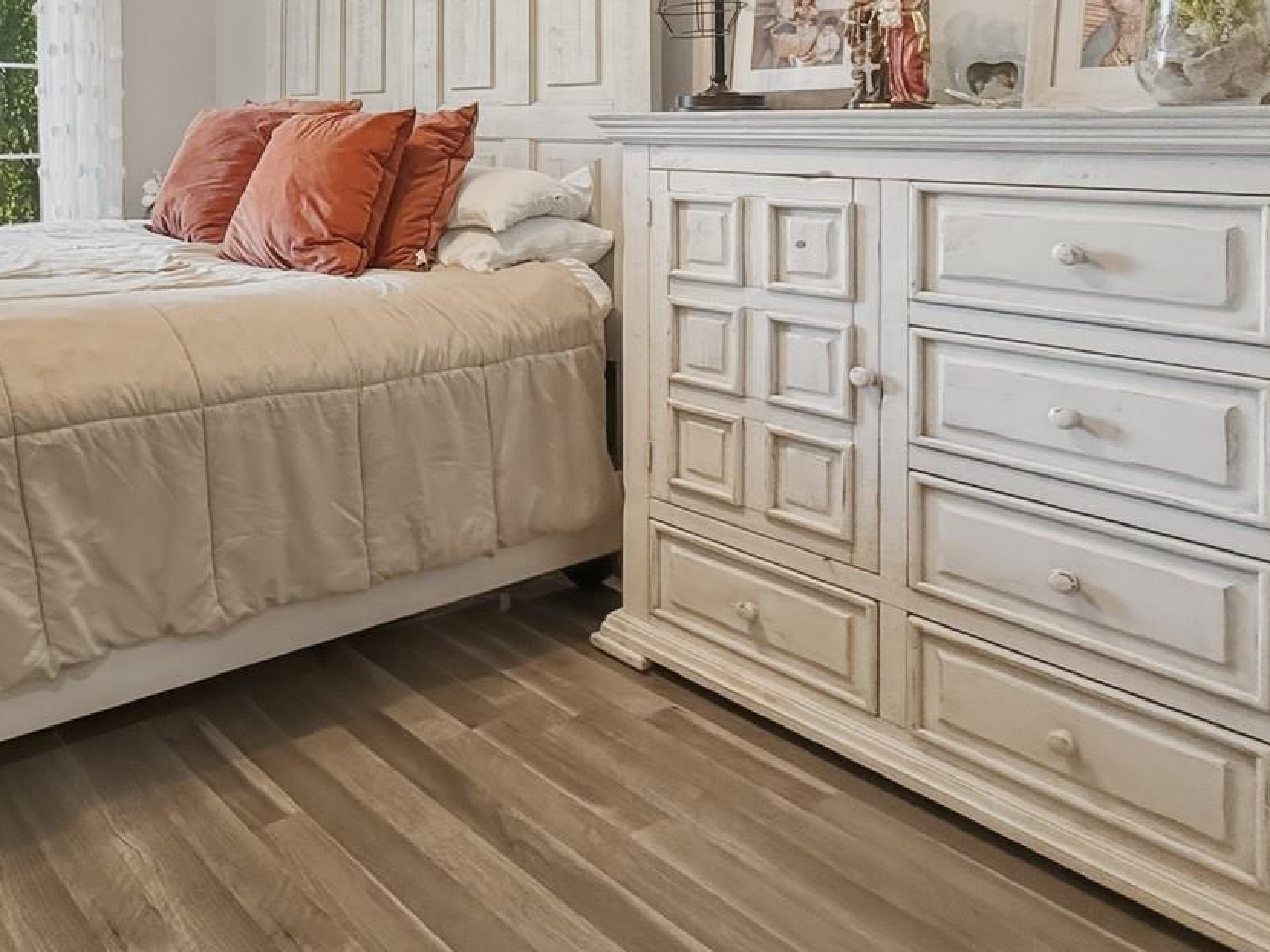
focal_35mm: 27
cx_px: 130
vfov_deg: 47.3
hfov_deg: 56.5
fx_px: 990
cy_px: 136
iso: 250
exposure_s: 1/120
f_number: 2.2
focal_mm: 2.2
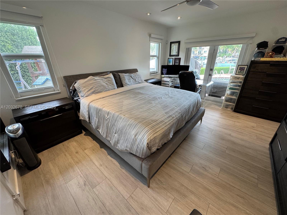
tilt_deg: -24.1
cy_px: 108
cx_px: 144
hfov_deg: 102.1
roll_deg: -0.5
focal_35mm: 14
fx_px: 116
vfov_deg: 85.7
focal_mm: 2.22
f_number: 2.2
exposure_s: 1/60
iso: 200
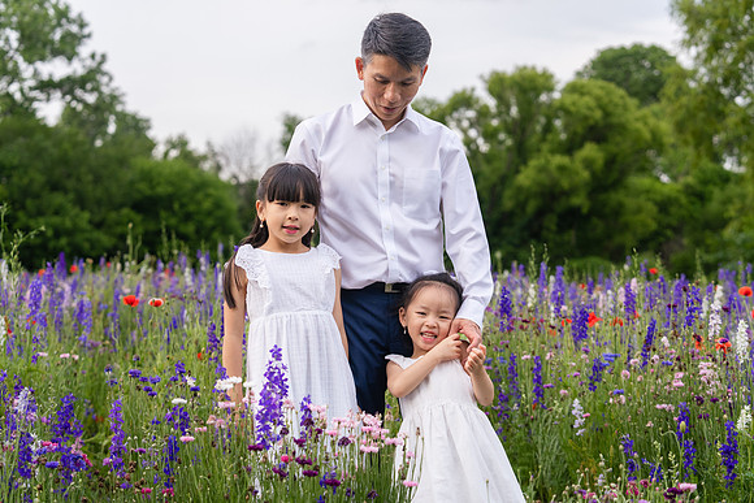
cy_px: 252
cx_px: 377
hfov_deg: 28.8
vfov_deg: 19.5
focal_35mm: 70
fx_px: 1466
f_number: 4
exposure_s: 1/500
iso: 320
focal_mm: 70
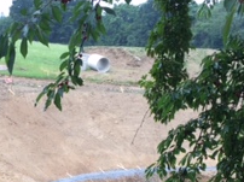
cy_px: 270
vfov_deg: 14.9
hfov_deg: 21.1
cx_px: 52
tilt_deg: -15.4
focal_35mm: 92
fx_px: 648
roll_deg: +2.3
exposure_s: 1/120
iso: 32
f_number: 2.2
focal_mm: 4.15
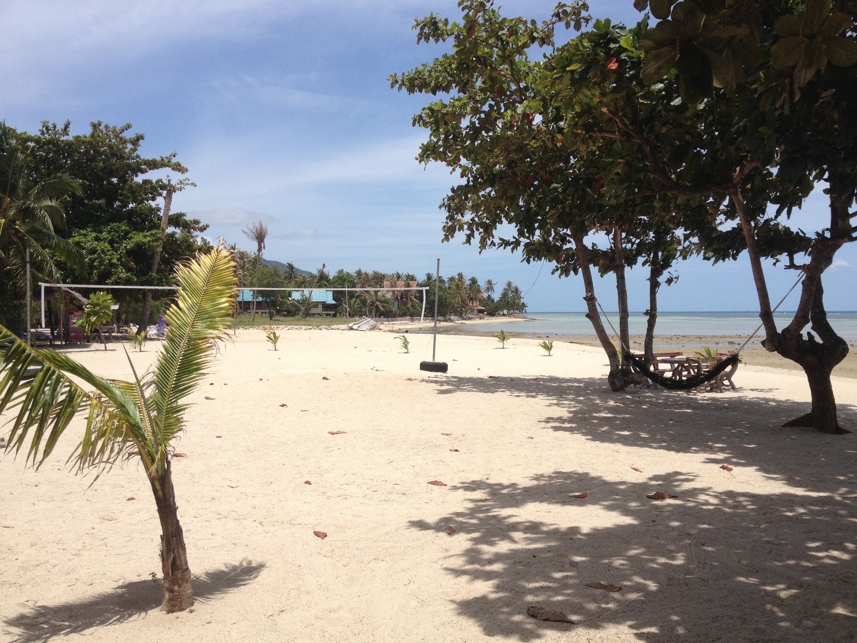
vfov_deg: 40.7
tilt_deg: -4.0
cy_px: 322
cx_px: 428
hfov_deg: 52.6
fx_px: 867
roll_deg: +1.6
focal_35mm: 35
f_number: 2.4
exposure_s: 1/2513
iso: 50
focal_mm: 4.28
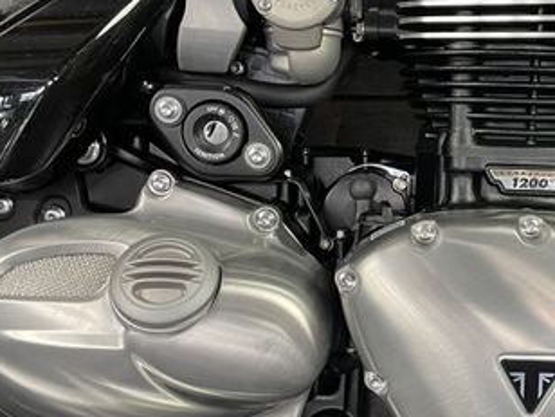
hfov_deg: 34.1
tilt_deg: -7.1
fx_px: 866
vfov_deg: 27.0
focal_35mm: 54
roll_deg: -0.1
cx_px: 469
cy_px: 215
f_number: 1.6
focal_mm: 4.2
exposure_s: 1/50
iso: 100
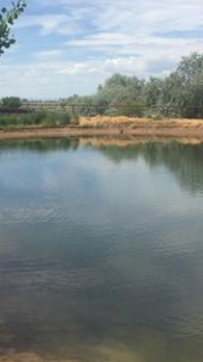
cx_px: 104
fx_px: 556
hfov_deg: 20.7
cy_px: 141
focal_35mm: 58
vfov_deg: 35.9
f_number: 2.2
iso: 32
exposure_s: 1/3049
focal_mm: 4.15
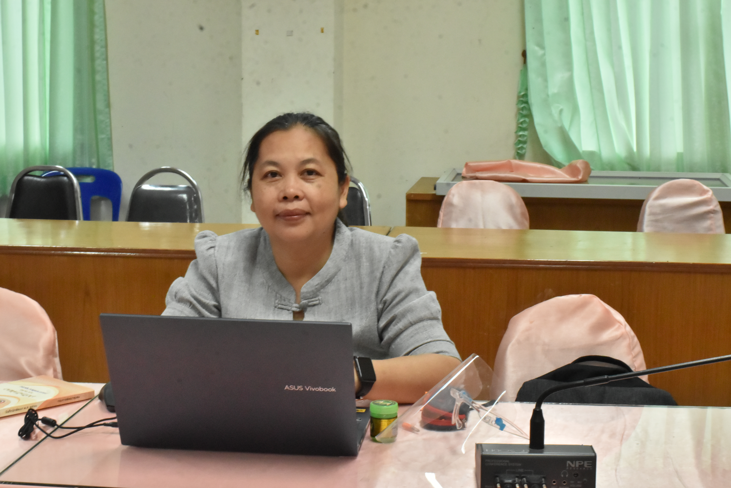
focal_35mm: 72
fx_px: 1462
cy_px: 244
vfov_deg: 18.9
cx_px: 366
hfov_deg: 28.1
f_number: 20
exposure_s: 1/25
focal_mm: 48
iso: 3200
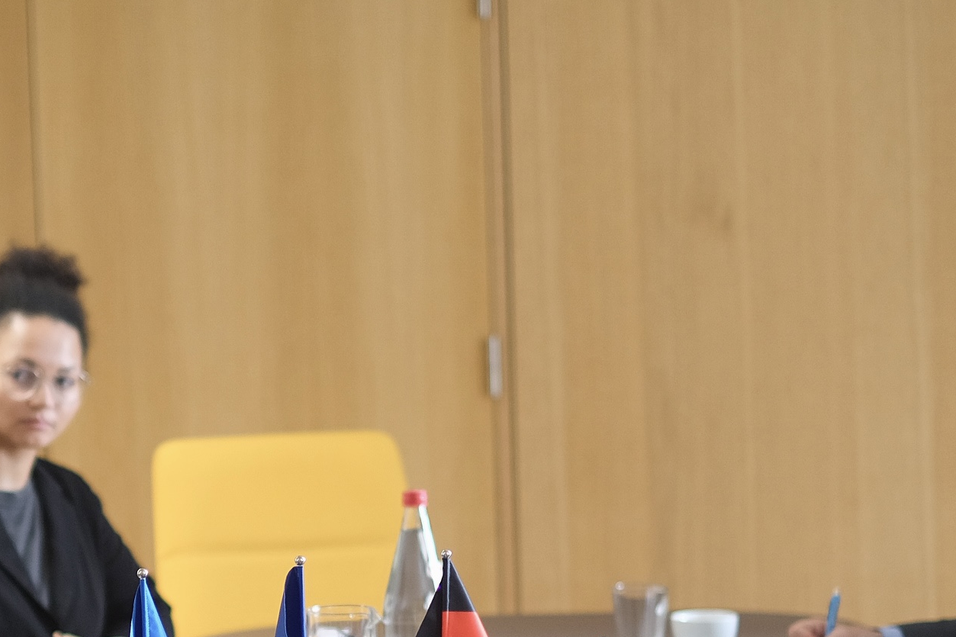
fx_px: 3505
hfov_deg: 15.5
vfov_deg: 10.3
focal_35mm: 132
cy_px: 608
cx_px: 308
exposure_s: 1/125
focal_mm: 35
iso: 500
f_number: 1.4
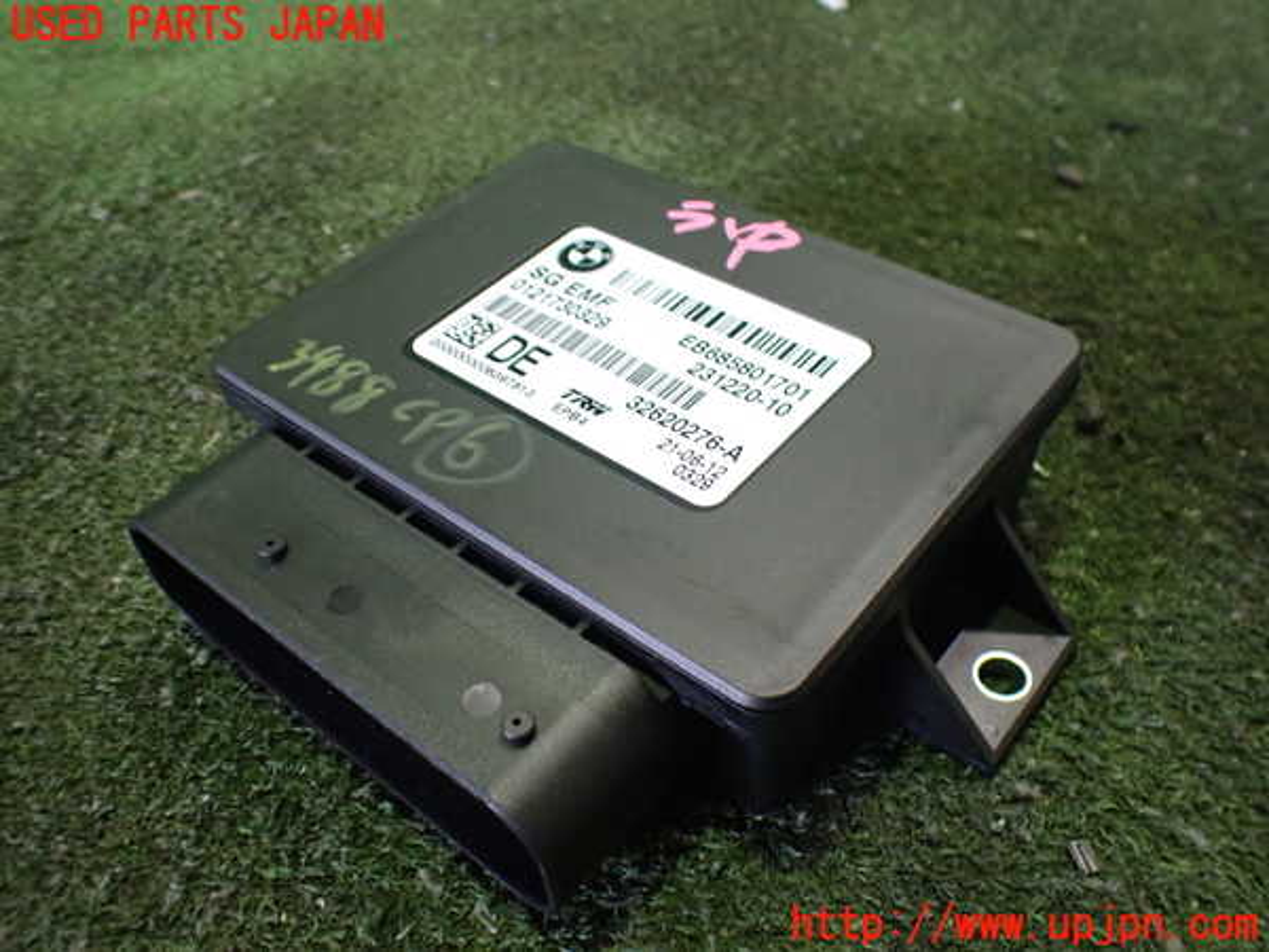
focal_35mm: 30
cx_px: 634
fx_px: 1100
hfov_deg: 60.0
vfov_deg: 46.8
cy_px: 476
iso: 800
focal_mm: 5.4
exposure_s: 1/60
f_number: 2.3
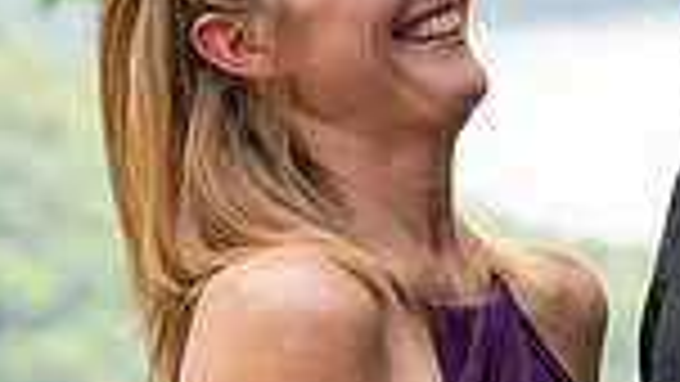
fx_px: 4779
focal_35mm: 265
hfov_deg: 8.1
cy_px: 243
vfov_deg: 4.6
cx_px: 563
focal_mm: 85
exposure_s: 1/800
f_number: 5
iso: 800
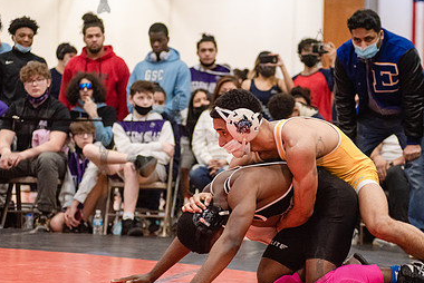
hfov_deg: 16.7
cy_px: 155
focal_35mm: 122
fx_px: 1438
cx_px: 319
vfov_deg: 11.3
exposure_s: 1/400
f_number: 3.5
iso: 4000
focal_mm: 80
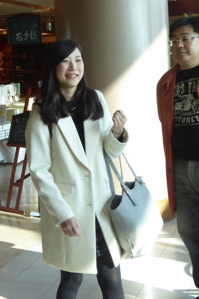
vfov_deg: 26.3
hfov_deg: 17.3
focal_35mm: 77
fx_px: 639
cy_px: 121
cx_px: -3
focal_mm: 7.8
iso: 320
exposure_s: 1/250
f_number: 3.9
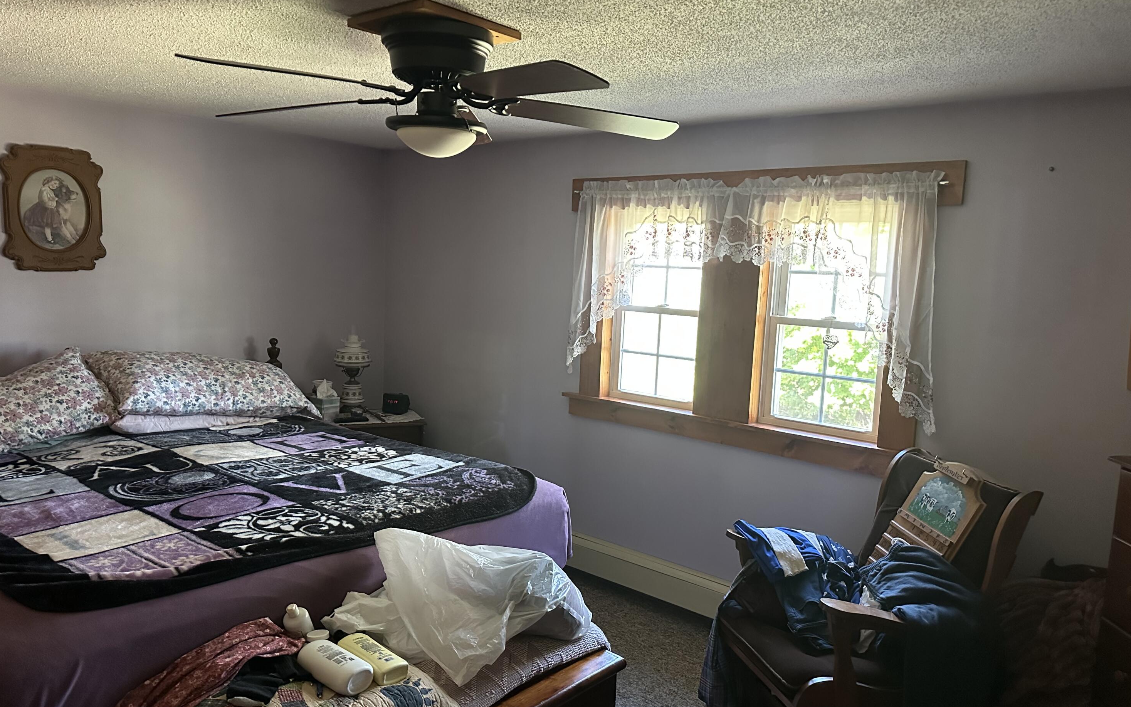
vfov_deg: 47.6
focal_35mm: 26
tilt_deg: -7.1
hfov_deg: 70.4
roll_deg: -2.7
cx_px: 564
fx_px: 801
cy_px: 369
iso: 800
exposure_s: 1/60
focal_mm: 6.86
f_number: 1.78
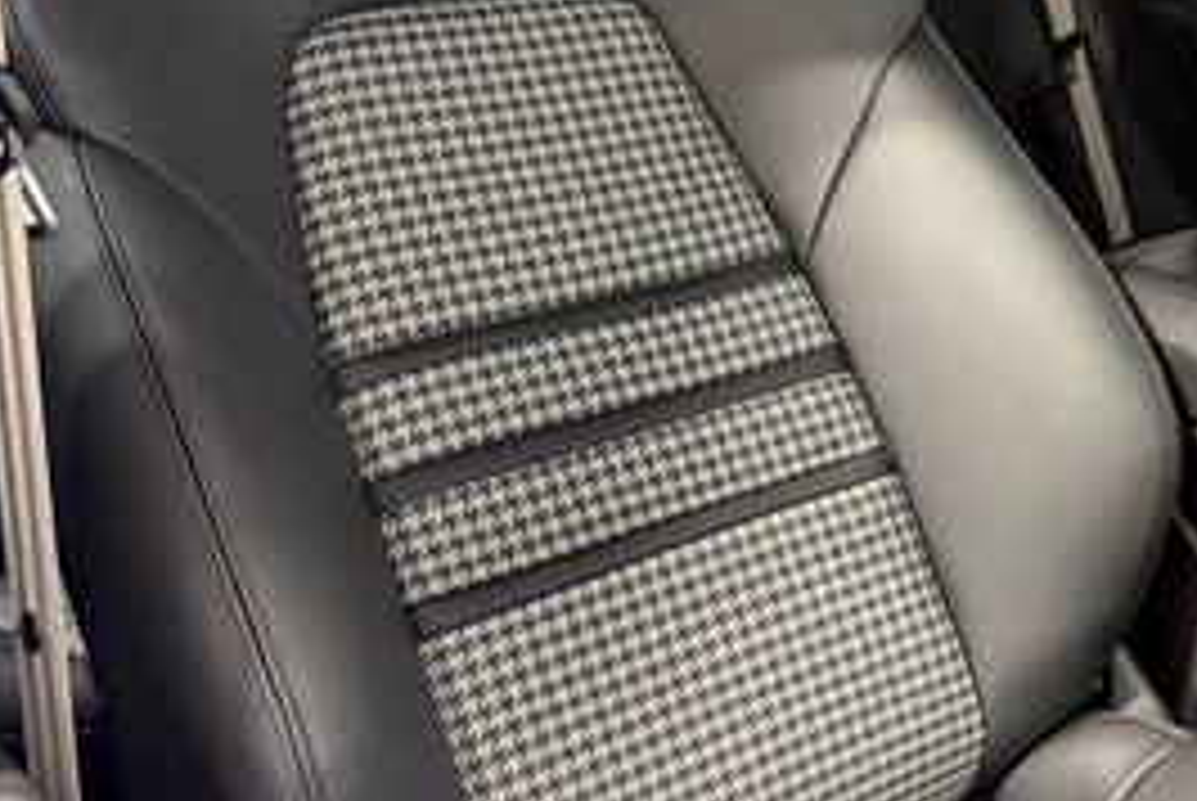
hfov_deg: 30.3
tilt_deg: -13.9
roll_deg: -0.1
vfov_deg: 22.5
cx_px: 1282
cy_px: 230
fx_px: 1997
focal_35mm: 60
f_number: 1.78
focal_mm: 6.76
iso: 640
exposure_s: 1/60
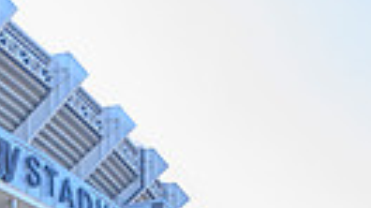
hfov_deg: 22.7
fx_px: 894
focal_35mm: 91
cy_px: 534
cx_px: 22
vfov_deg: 10.8
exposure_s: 1/320
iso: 800
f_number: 8
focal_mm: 25.5
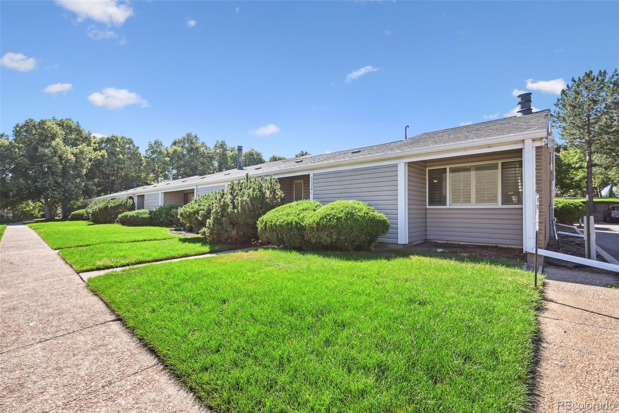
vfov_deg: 75.5
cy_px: 206
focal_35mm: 16
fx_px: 266
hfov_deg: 98.6
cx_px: 310
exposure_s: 1/160
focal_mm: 15.5
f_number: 16
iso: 400
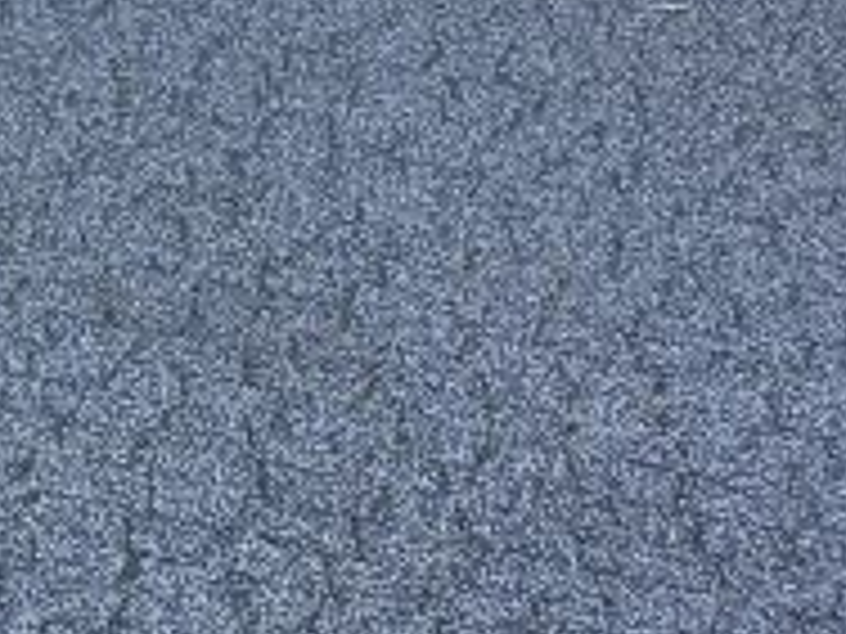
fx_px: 3739
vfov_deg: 9.2
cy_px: -535
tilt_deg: -10.5
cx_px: -1818
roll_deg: -0.3
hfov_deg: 9.5
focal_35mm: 153
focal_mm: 6.76
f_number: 1.78
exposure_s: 1/125
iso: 160
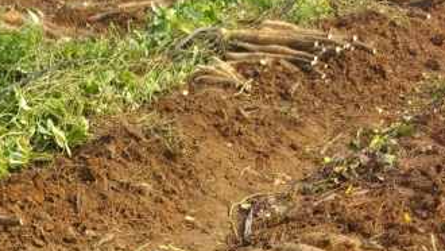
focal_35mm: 81
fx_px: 956
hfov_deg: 25.2
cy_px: 403
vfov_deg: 13.8
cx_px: 22
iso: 100
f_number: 1.75
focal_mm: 5.5
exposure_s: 1/481
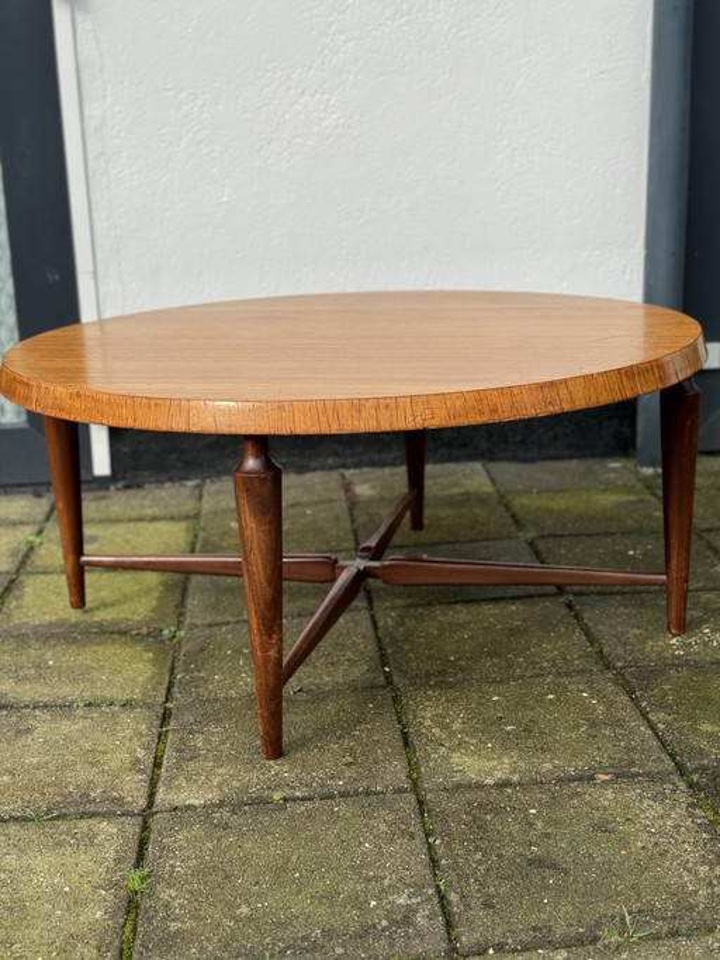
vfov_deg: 39.7
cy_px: 480
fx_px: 1332
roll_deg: +1.2
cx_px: 360
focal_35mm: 48
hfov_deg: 30.3
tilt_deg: -14.6
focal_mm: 6.86
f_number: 1.78
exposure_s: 1/2611
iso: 64
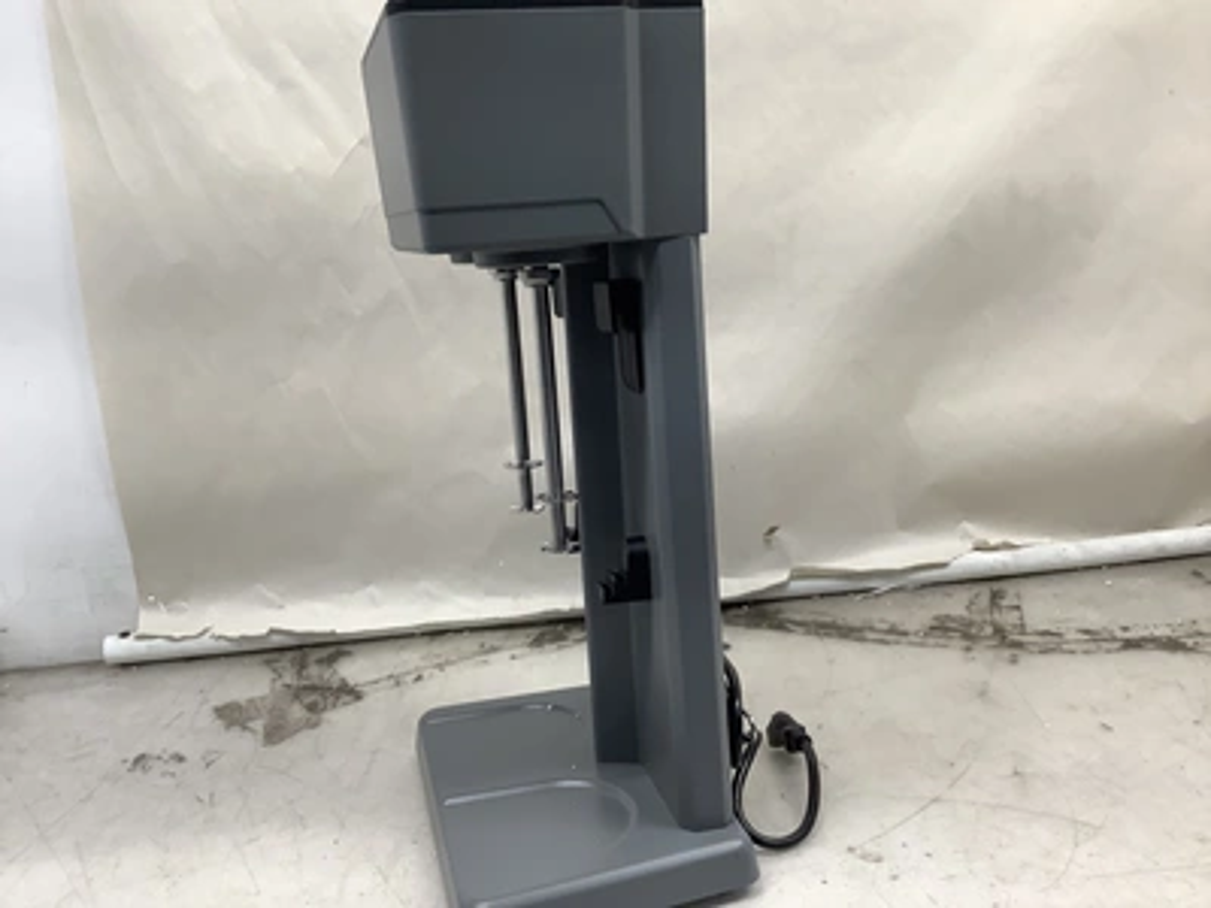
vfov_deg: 45.4
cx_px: 606
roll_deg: +4.5
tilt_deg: -13.5
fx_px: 1084
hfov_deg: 58.4
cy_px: 454
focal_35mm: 31
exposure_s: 1/100
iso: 64
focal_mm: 3.3
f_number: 2.4
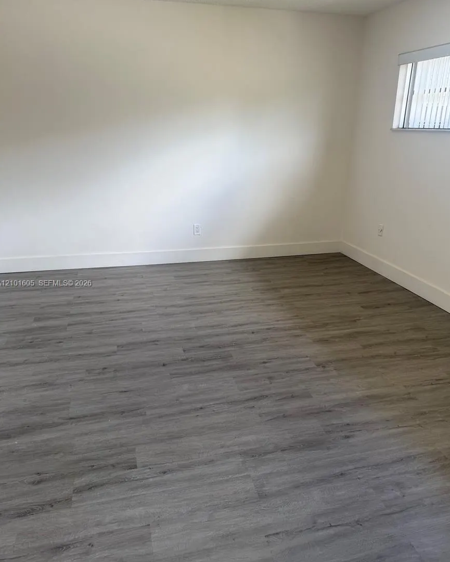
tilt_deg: -22.4
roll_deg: -1.3
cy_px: 284
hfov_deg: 54.9
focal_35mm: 26
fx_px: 433
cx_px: 229
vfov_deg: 66.0
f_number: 1.78
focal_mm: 6.76
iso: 100
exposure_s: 1/121
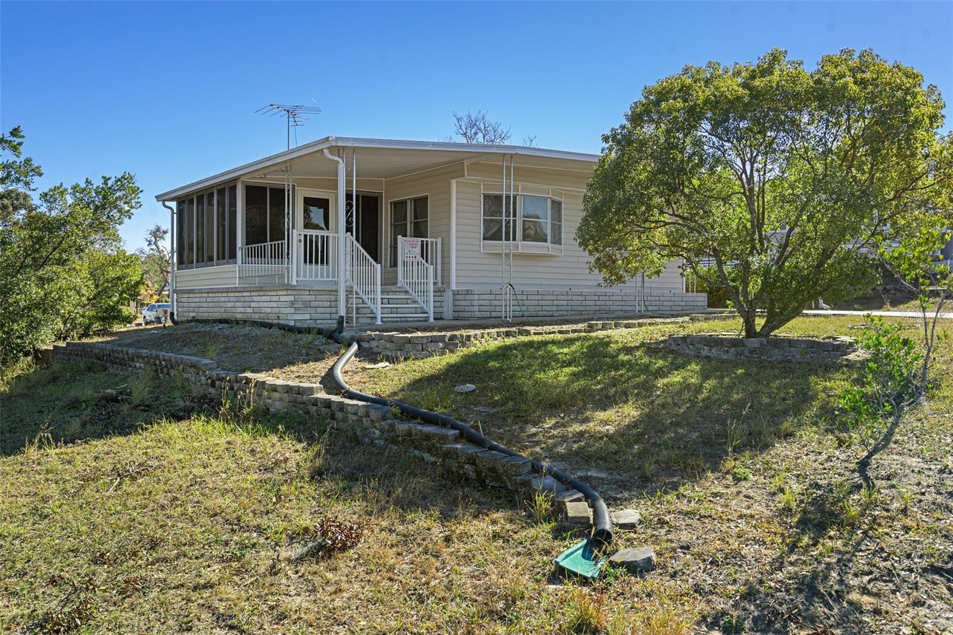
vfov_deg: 42.3
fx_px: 820
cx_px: 476
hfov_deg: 60.3
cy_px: 318
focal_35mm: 31
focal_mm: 31
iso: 320
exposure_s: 1/80
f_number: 8
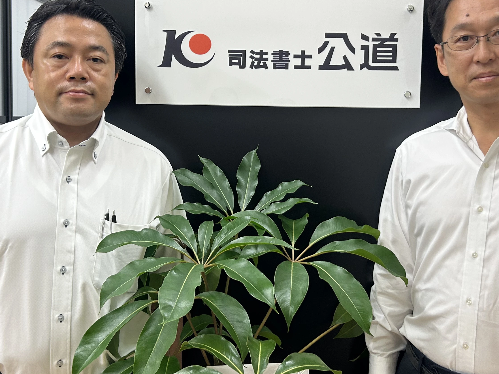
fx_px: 678
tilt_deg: -4.8
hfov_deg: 40.4
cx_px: 256
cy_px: 167
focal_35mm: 47
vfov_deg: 30.9
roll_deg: -1.1
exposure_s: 1/100
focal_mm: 5.7
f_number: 1.5
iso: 100
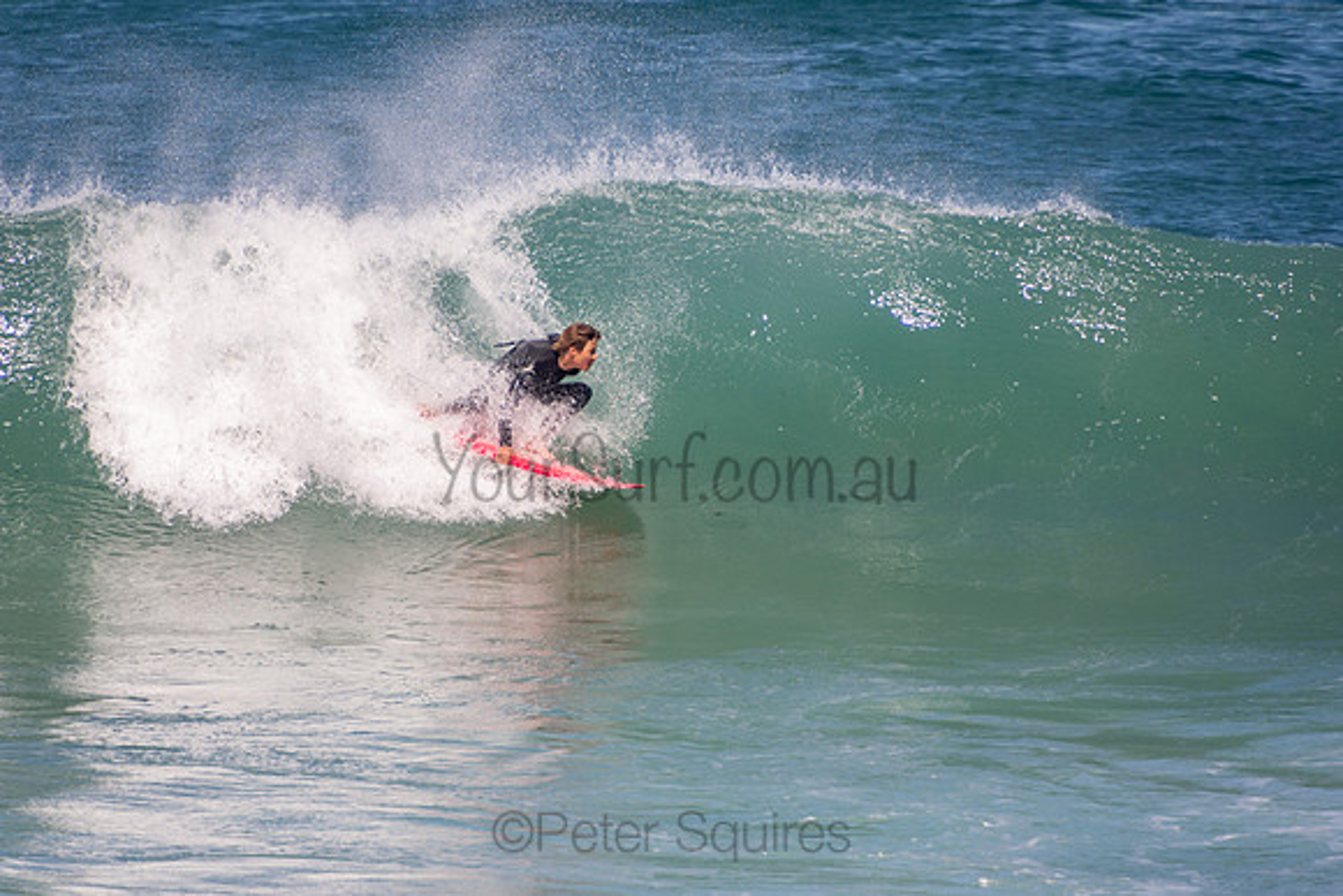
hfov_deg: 3.4
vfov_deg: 2.3
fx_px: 22388
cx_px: 672
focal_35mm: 600
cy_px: 448
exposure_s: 1/1250
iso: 220
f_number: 5.6
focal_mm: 400
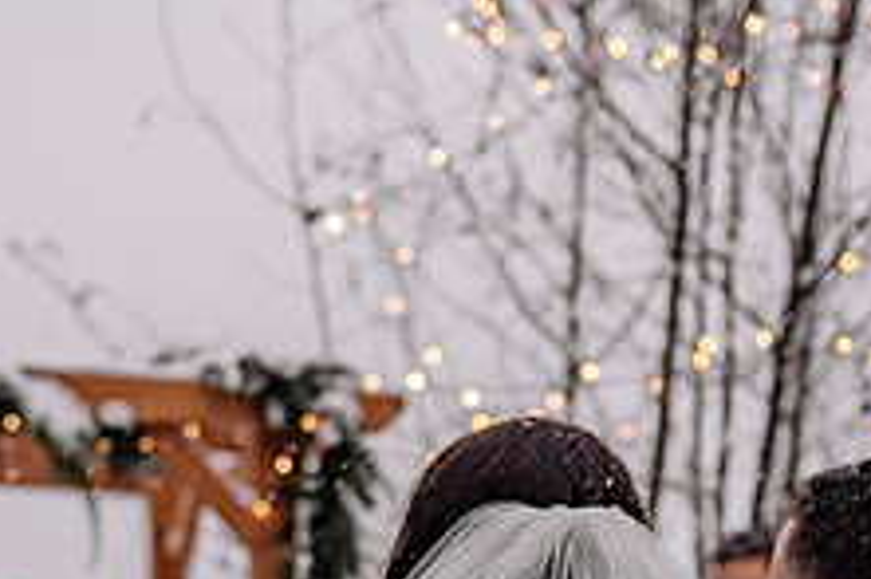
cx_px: 481
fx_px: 2224
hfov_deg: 22.1
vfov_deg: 14.3
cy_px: 727
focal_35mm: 92
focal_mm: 35
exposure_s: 1/250
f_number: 2
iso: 200
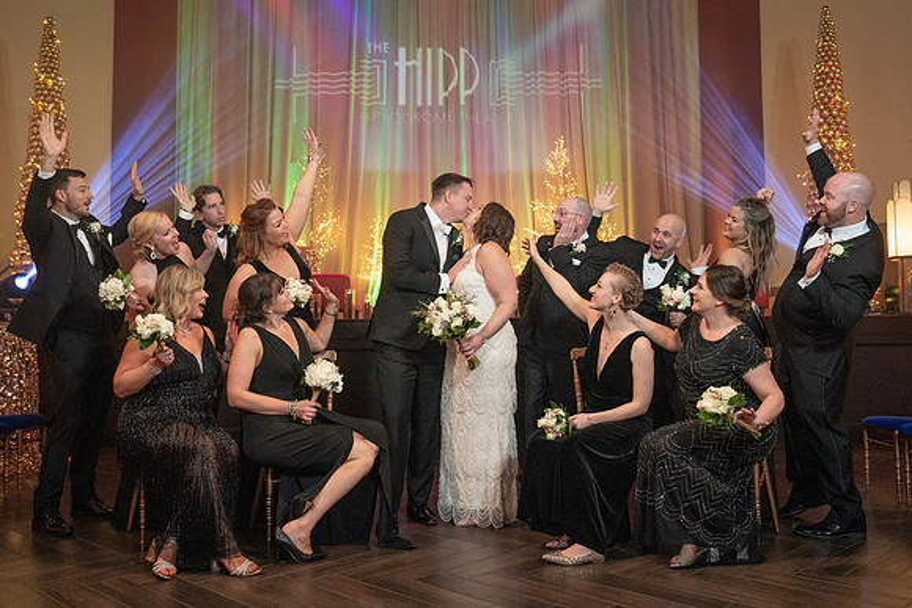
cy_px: 280
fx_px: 849
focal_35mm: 34
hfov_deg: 56.5
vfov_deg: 39.4
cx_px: 453
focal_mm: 30
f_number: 5.6
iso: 4000
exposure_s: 1/100
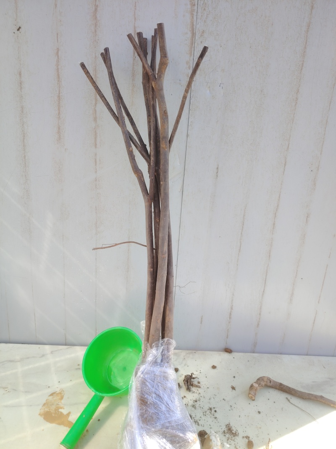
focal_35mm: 24
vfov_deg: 71.6
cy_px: 224
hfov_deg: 56.8
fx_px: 311
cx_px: 168
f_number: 1.75
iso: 100
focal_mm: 5.25
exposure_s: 1/205
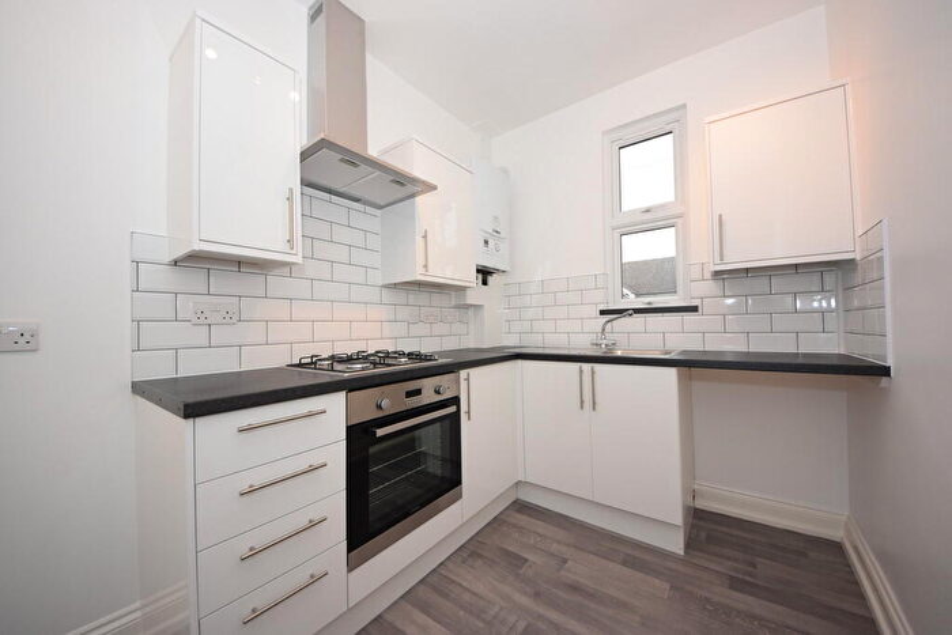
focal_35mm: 12
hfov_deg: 112.6
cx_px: 476
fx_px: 317
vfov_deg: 90.0
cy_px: 318
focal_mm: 8
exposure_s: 1/100
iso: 800
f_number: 5
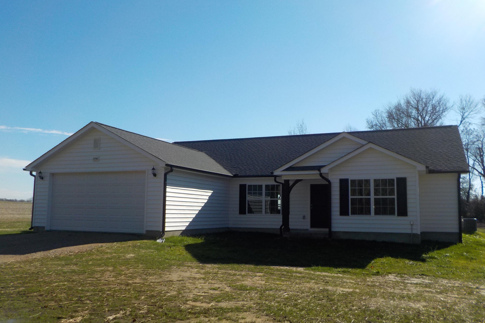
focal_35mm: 32
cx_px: 249
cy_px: 169
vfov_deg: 41.1
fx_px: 431
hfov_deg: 58.7
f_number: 3.3
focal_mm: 4.1
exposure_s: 1/1250
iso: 125
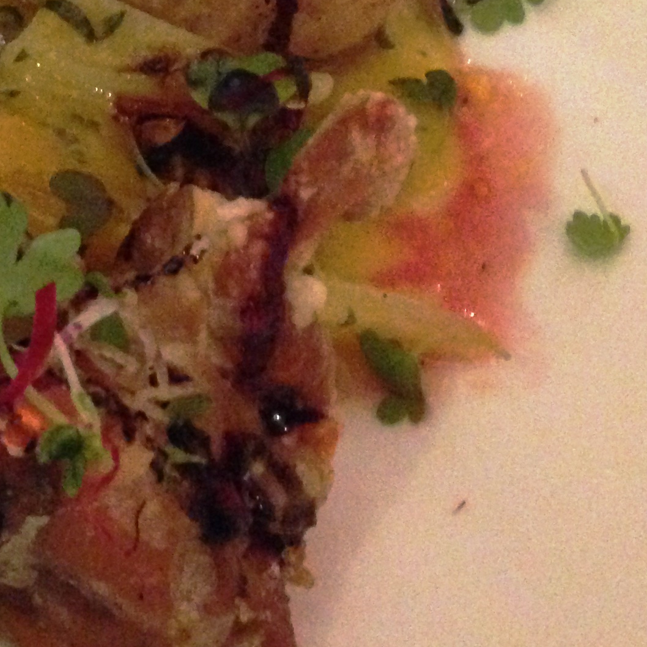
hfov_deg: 19.0
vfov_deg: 18.2
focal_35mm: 90
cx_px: 64
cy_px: -142
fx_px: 1903
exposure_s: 1/15
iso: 800
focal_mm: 4.12
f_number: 2.4
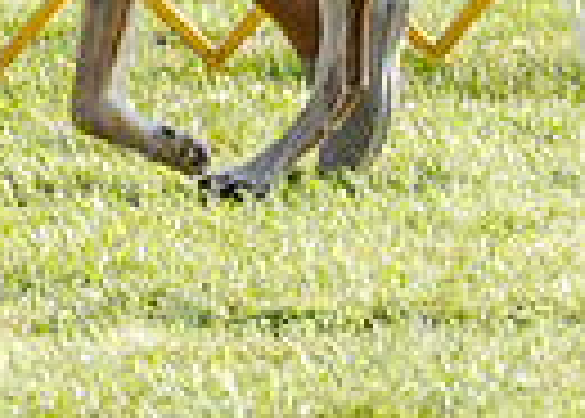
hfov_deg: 2.2
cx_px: -365
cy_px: -637
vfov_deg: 1.6
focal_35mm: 907
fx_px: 15077
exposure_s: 1/1250
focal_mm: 156
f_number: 6.3
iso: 640
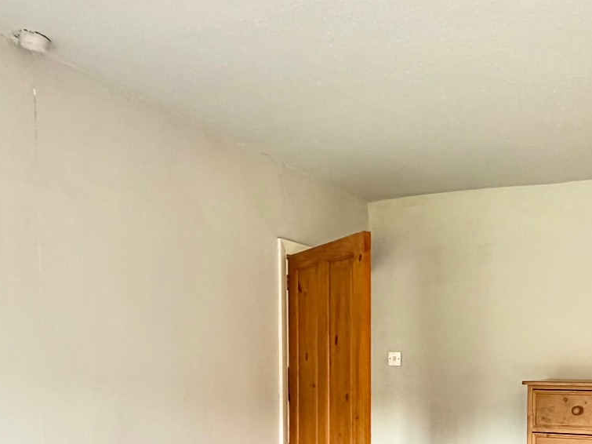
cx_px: 466
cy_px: 406
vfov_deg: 35.3
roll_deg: -0.2
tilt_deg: -5.5
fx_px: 650
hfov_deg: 46.6
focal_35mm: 38
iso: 200
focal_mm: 2.22
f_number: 2.2
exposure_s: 1/121
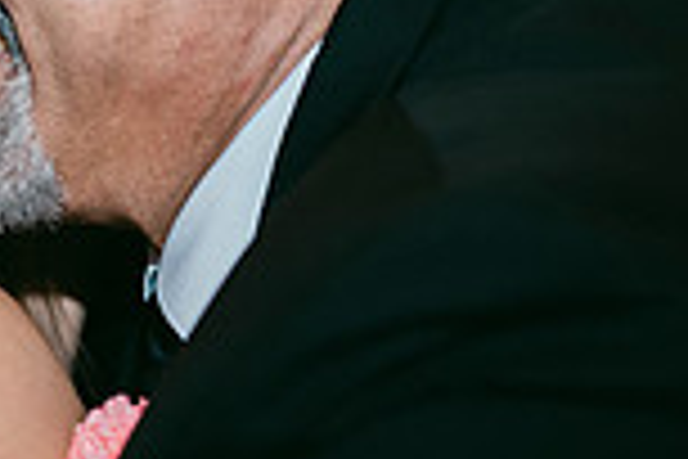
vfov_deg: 10.1
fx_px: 2580
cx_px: -585
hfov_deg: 13.5
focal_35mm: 135
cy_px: 358
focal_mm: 35
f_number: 1.2
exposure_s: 1/125
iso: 640
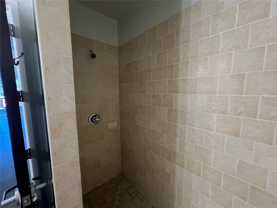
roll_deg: +1.1
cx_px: 138
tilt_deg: -6.4
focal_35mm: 13
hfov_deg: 106.2
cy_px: 104
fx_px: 104
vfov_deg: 89.9
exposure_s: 1/60
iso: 800
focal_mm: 1.57
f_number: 1.8
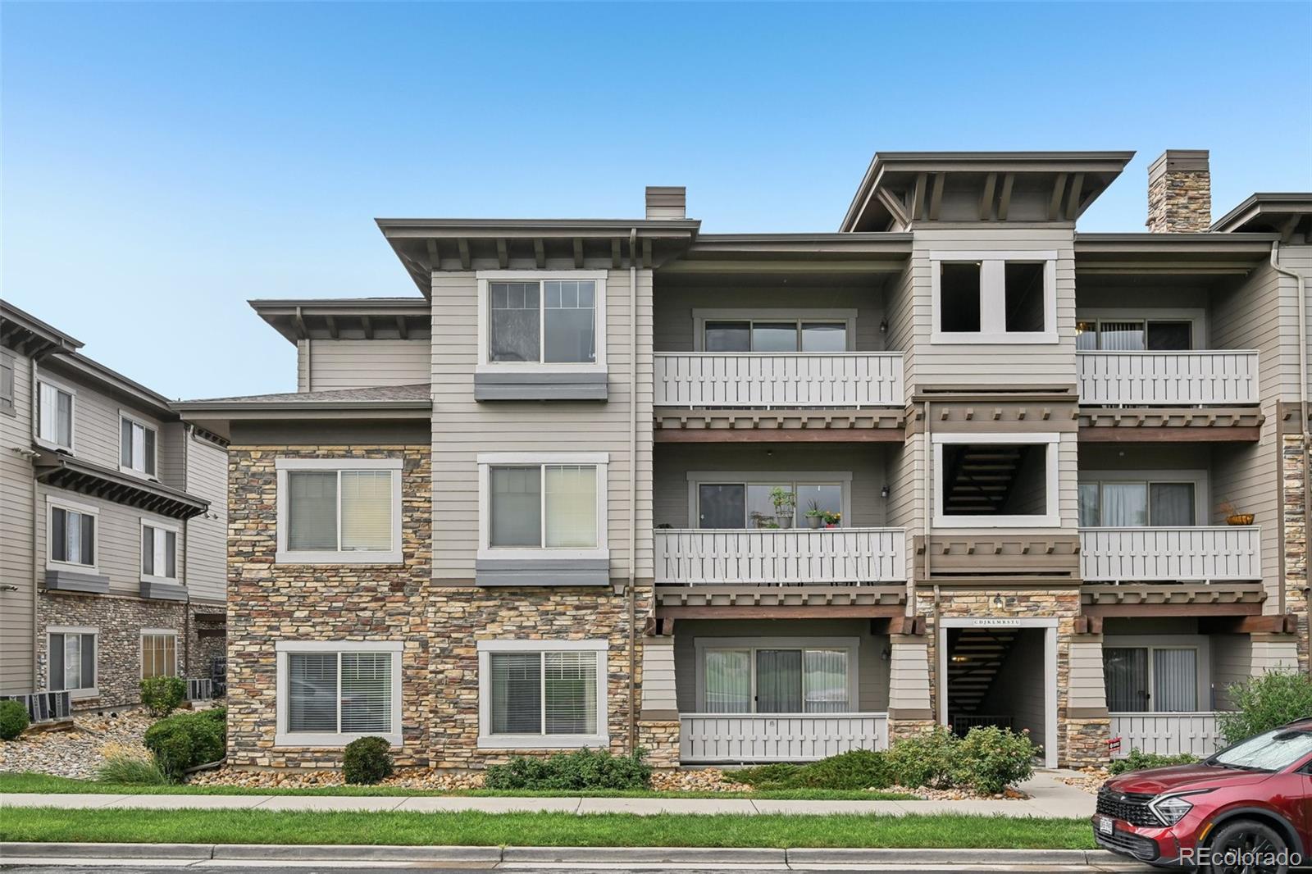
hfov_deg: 61.9
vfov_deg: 43.6
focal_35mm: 30
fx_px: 1093
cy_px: 437
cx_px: 656
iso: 100
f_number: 10
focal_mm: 30
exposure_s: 1/30
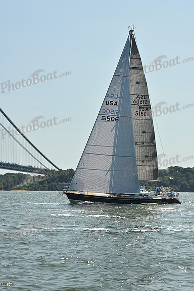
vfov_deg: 22.1
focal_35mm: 92
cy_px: 146
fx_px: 743
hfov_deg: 14.9
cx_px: 97
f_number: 10
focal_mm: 92
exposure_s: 1/1000
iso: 320
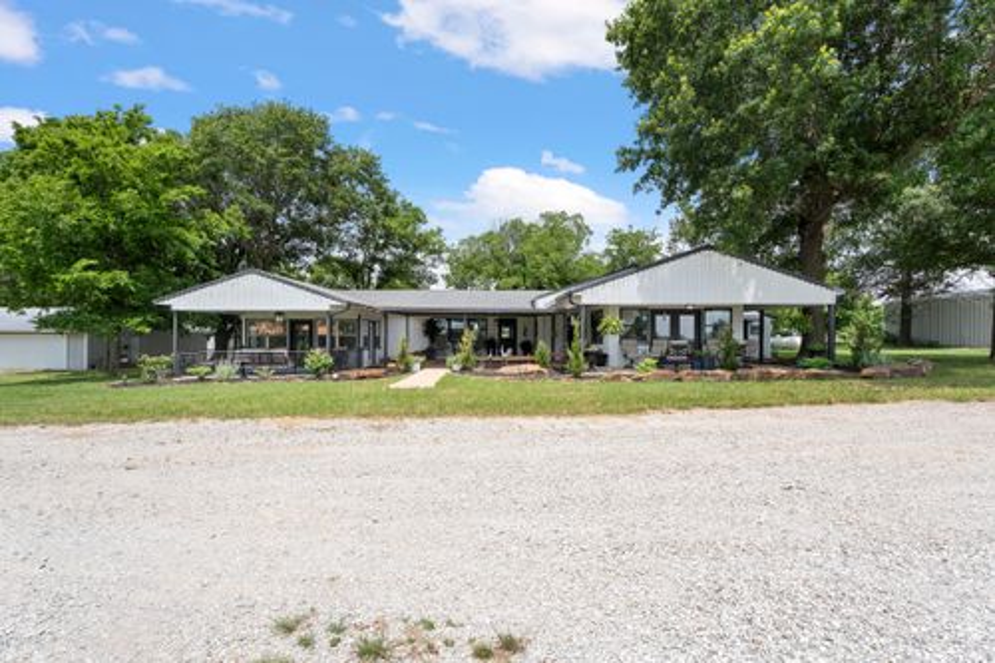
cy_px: 332
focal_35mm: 16
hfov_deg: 96.8
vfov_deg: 73.7
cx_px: 498
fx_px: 442
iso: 200
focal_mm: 16
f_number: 8
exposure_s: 1/320
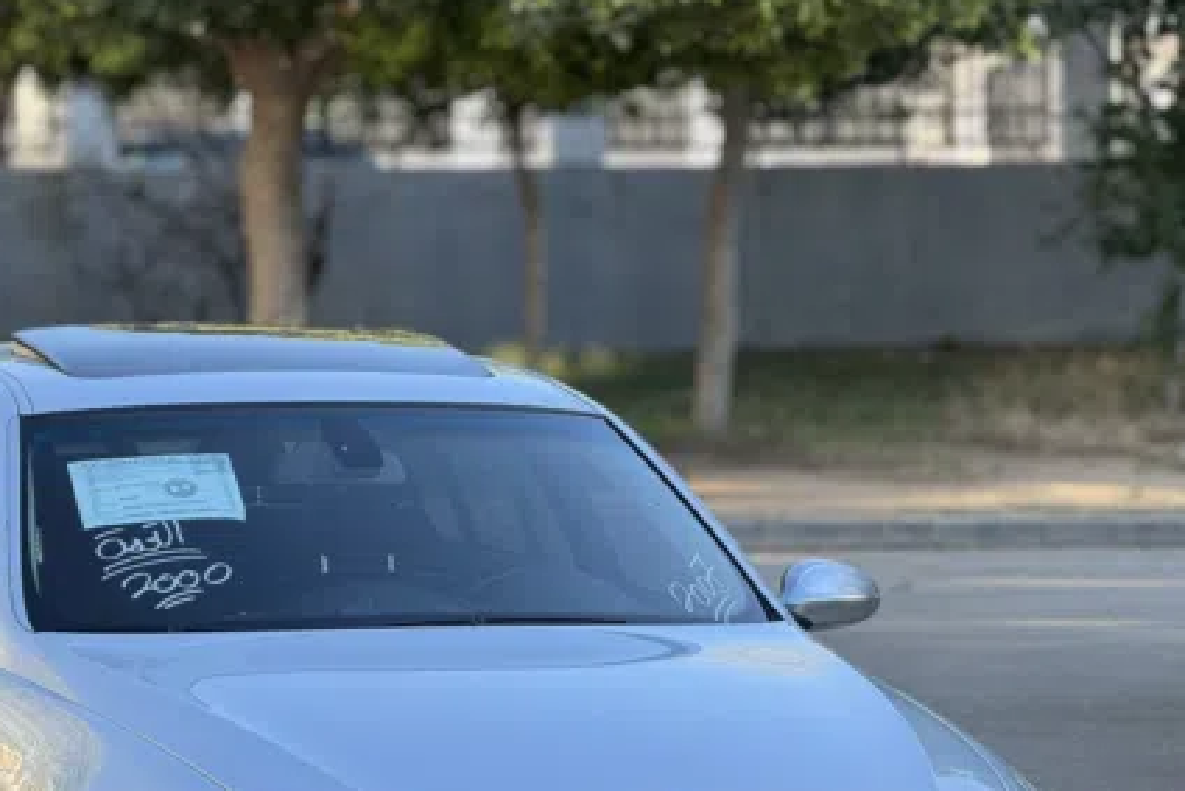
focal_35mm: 206
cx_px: 464
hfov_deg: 10.0
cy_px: 583
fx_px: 6783
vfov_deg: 6.7
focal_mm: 15.66
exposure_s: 1/137
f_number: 2.8
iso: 50
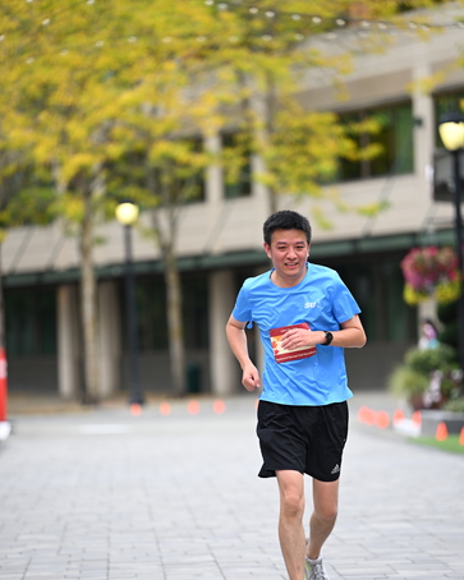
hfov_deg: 7.8
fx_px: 3417
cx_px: 233
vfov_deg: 9.7
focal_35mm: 199
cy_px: 346
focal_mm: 175
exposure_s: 1/1600
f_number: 2.8
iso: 640
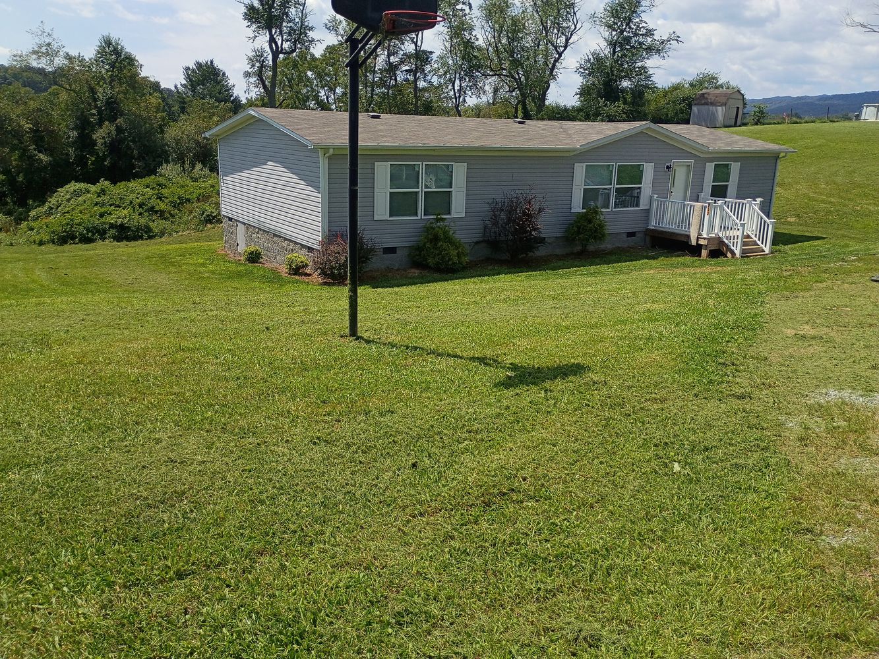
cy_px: 330
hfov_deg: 61.7
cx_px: 440
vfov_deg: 48.2
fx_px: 736
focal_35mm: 29
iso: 102
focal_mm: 4.27
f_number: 1.8
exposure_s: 1/1307
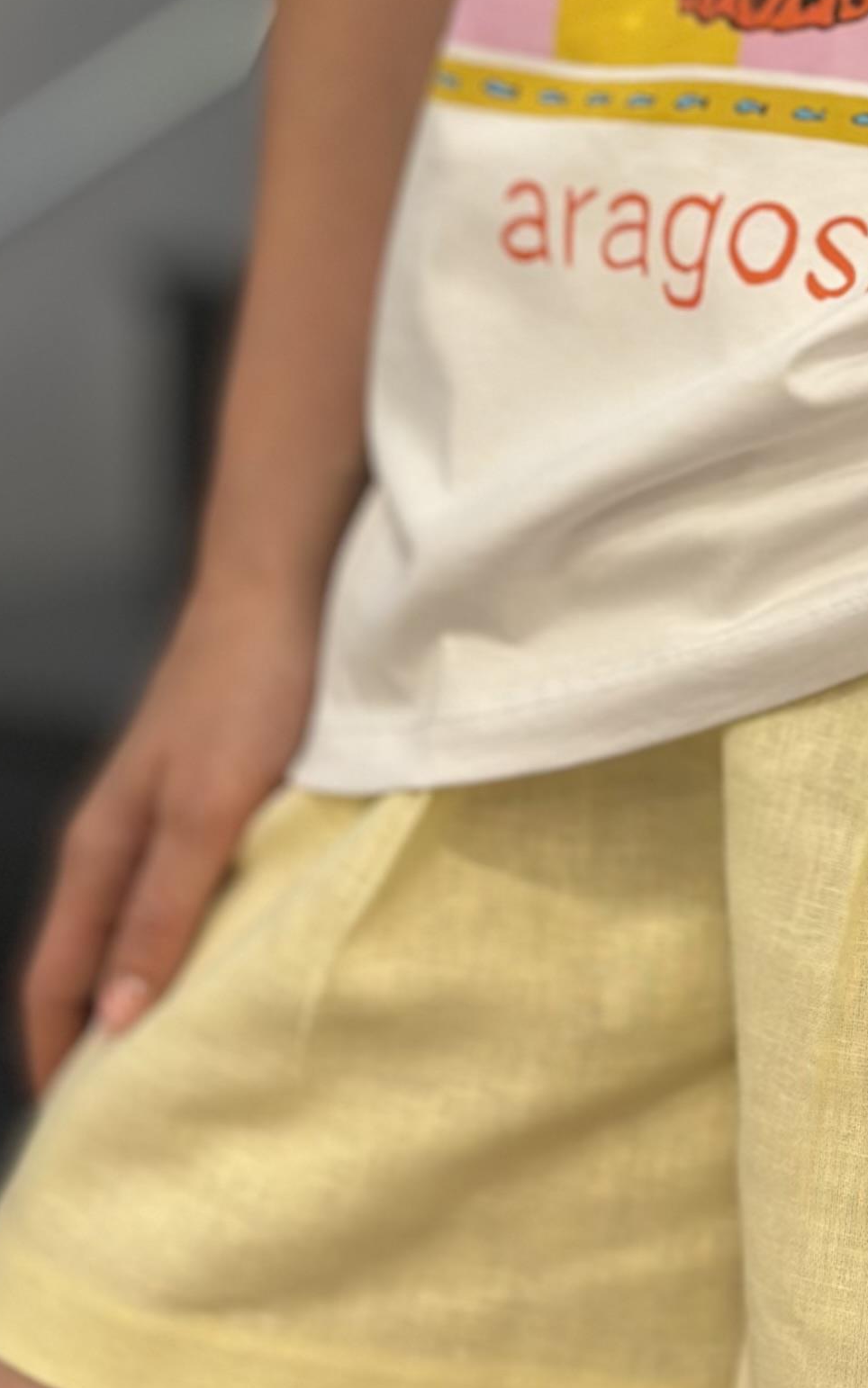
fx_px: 5033
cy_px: -122
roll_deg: -0.2
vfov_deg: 15.3
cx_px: 990
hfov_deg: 9.7
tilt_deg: -1.9
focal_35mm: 133
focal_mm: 6.86
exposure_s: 1/50
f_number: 1.78
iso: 125
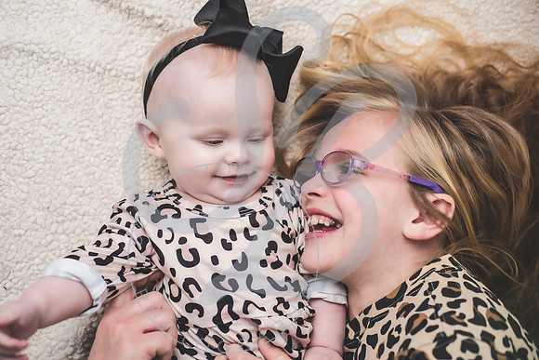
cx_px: 270
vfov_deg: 27.0
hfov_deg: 39.6
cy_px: 180
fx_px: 749
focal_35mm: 50
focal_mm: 50
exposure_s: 1/200
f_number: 2.8
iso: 200
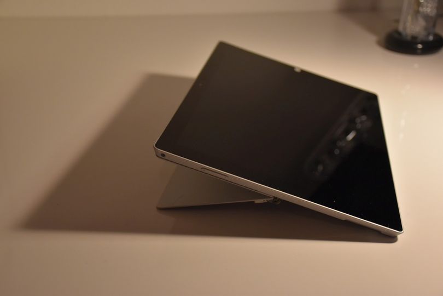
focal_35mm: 48
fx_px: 591
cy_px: 148
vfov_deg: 28.1
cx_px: 222
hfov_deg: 41.1
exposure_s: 1/60
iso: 1400
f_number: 4
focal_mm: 32
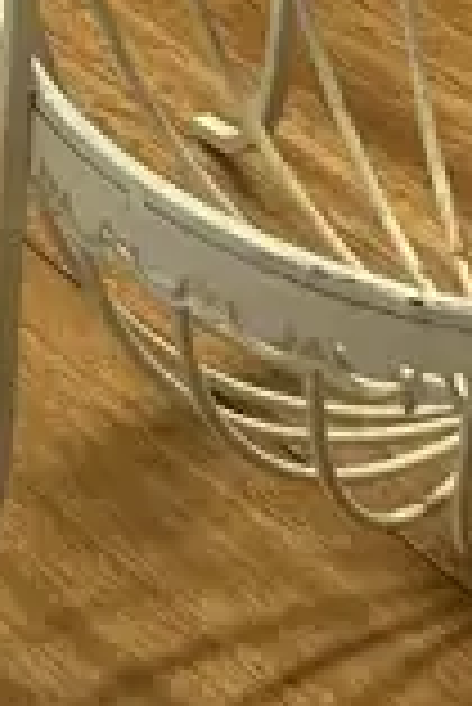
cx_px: -351
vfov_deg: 10.5
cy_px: -328
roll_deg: -0.1
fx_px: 3728
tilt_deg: -26.5
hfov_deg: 7.1
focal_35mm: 190
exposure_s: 1/50
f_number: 1.8
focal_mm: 3.99
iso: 100
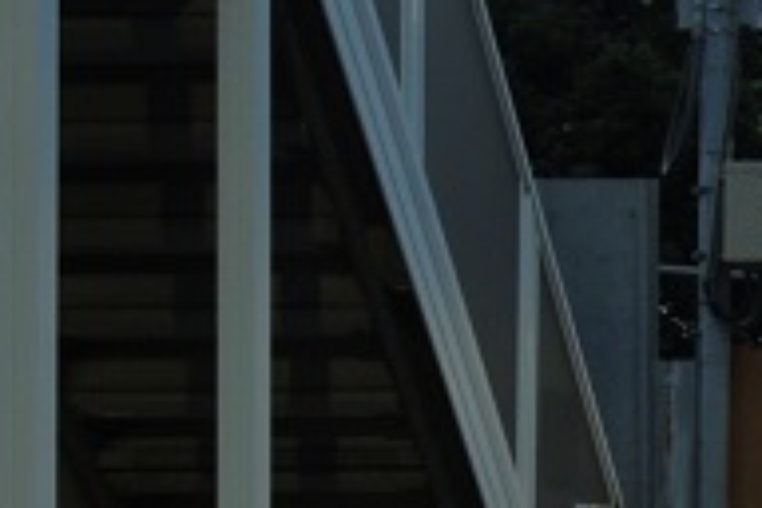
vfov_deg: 11.9
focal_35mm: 114
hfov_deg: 16.7
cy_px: 476
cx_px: 1048
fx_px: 2413
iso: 250
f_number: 2.5
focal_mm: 7.6
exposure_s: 1/50
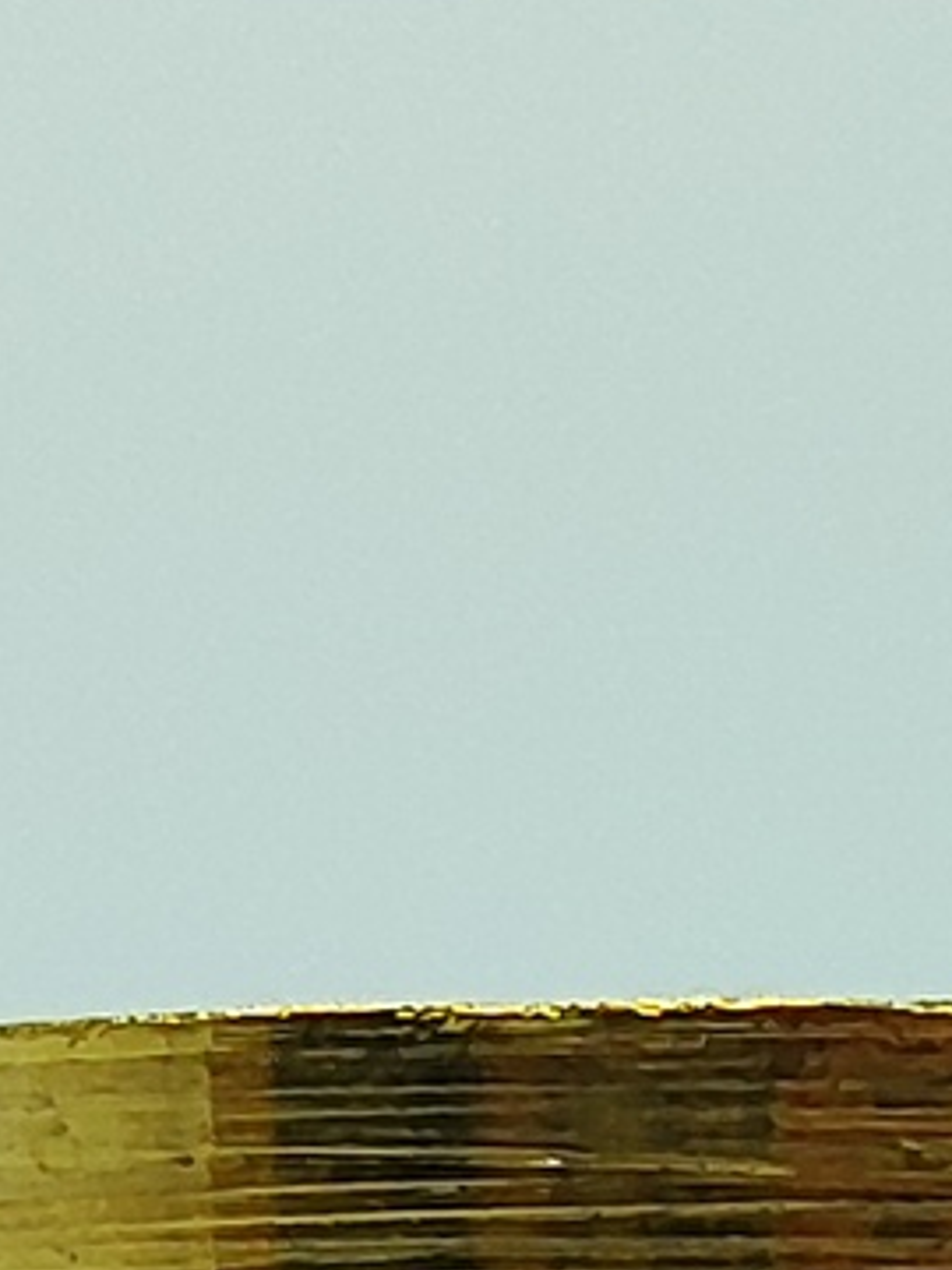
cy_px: 2487
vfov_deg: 13.4
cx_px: 920
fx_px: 4694
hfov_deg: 11.5
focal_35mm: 128
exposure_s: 1/200
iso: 160
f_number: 1.89
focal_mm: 5.89
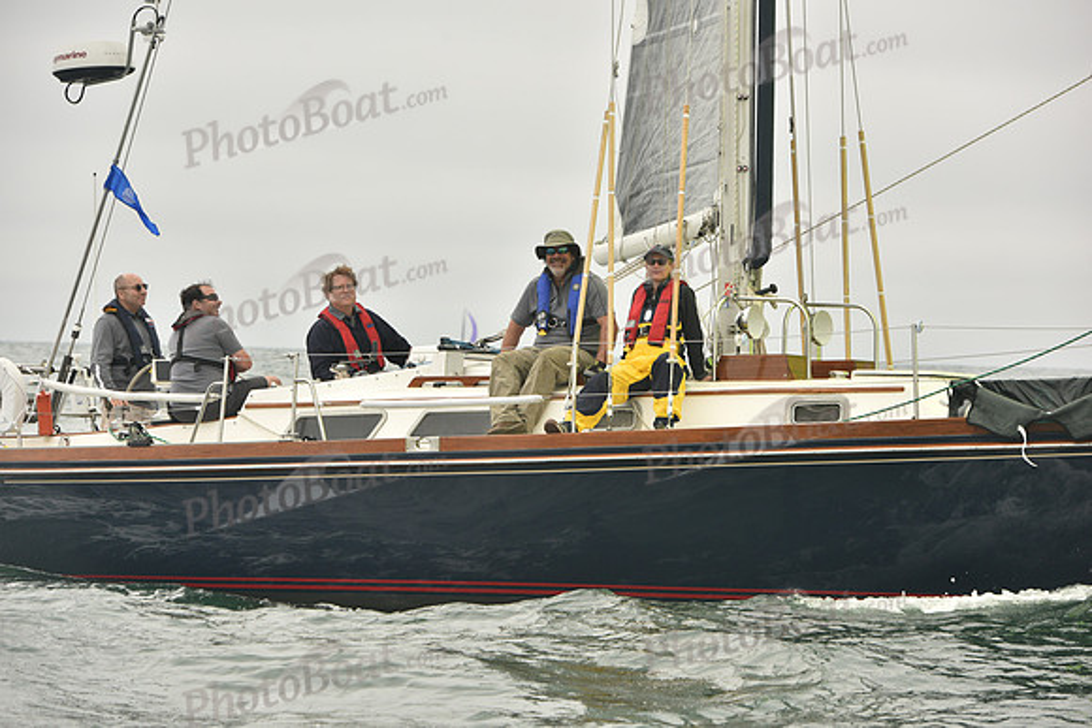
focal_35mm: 160
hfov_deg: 12.8
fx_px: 4854
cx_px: 546
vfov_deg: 8.6
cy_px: 364
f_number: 8
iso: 320
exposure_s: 1/800
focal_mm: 160
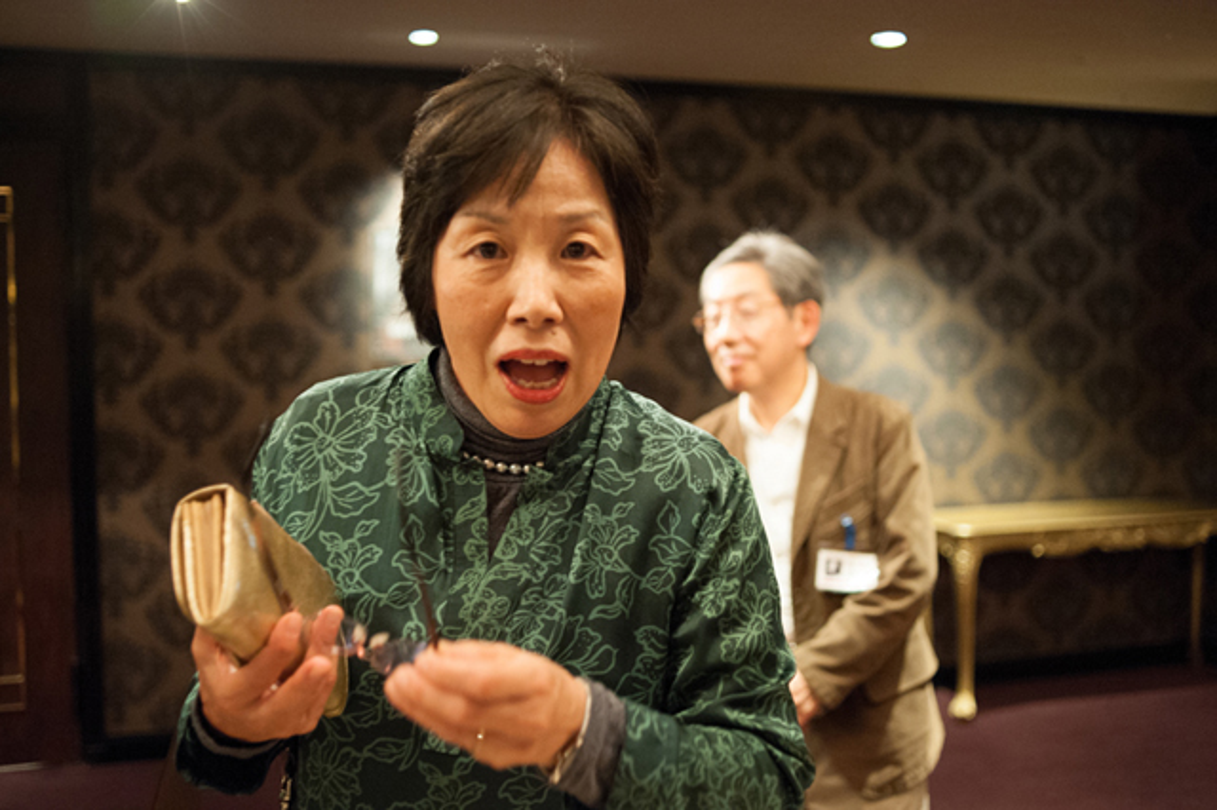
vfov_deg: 37.8
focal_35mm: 35
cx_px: 608
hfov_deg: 54.5
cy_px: 405
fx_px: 1183
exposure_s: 1/100
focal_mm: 35
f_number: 2.8
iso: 4000
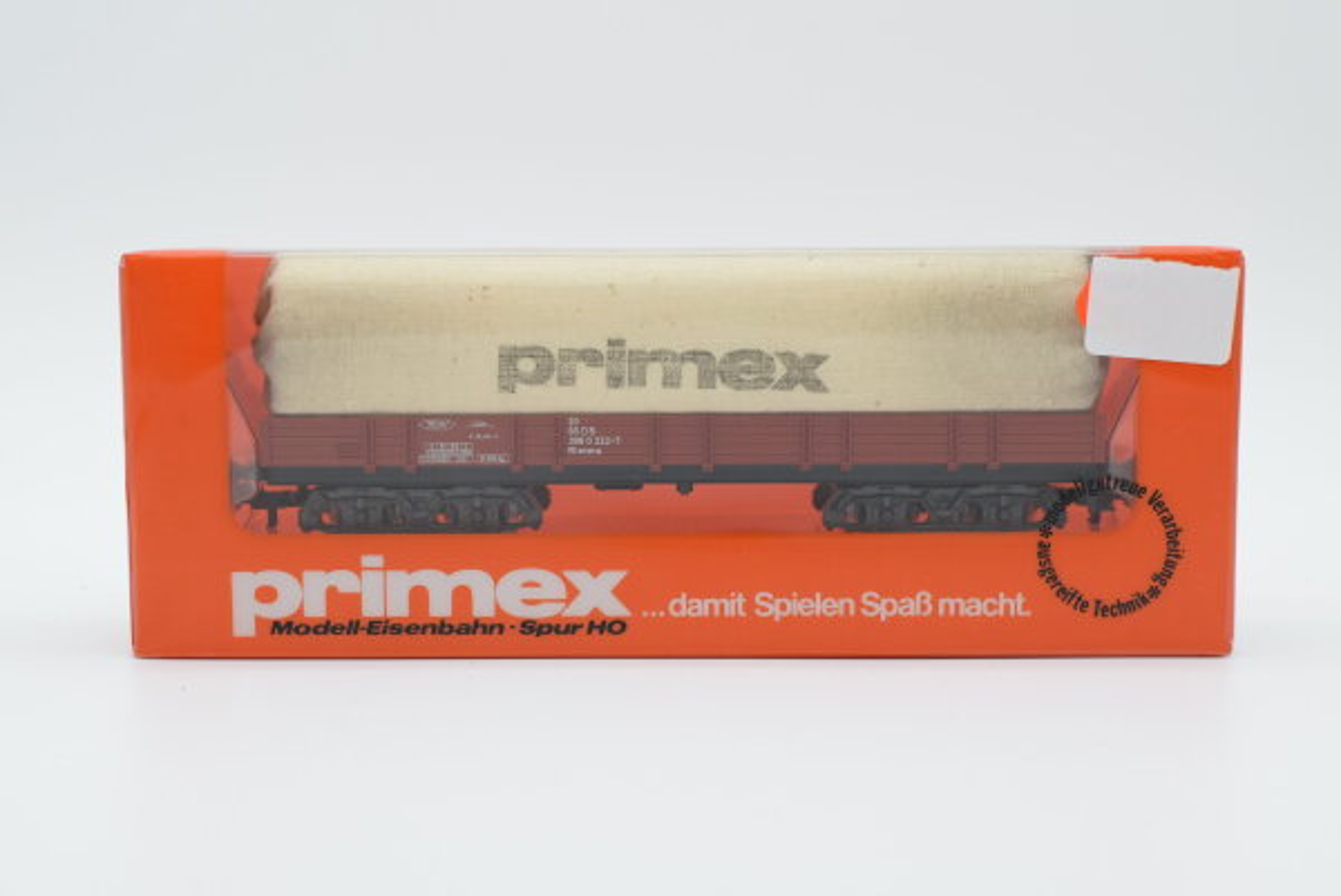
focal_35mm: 52
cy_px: 448
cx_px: 670
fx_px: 1957
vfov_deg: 25.8
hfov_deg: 37.8
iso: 500
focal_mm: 35
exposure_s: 1/125
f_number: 8
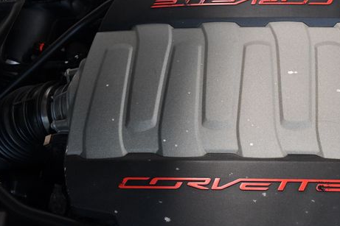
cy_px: 108
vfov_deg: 27.0
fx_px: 472
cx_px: 233
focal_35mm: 50
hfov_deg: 39.0
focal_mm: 24
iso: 3200
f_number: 3.8
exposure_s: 1/125
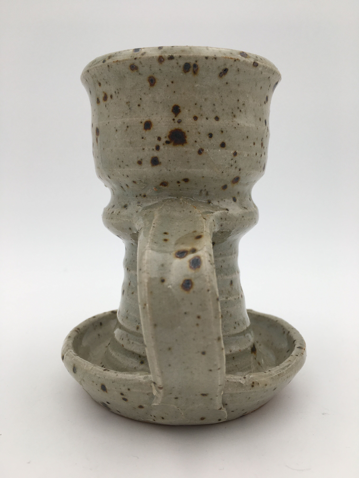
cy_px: 239
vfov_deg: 61.7
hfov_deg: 48.2
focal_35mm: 29
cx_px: 180
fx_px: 401
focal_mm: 4.15
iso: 25
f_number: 2.2
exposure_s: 1/326
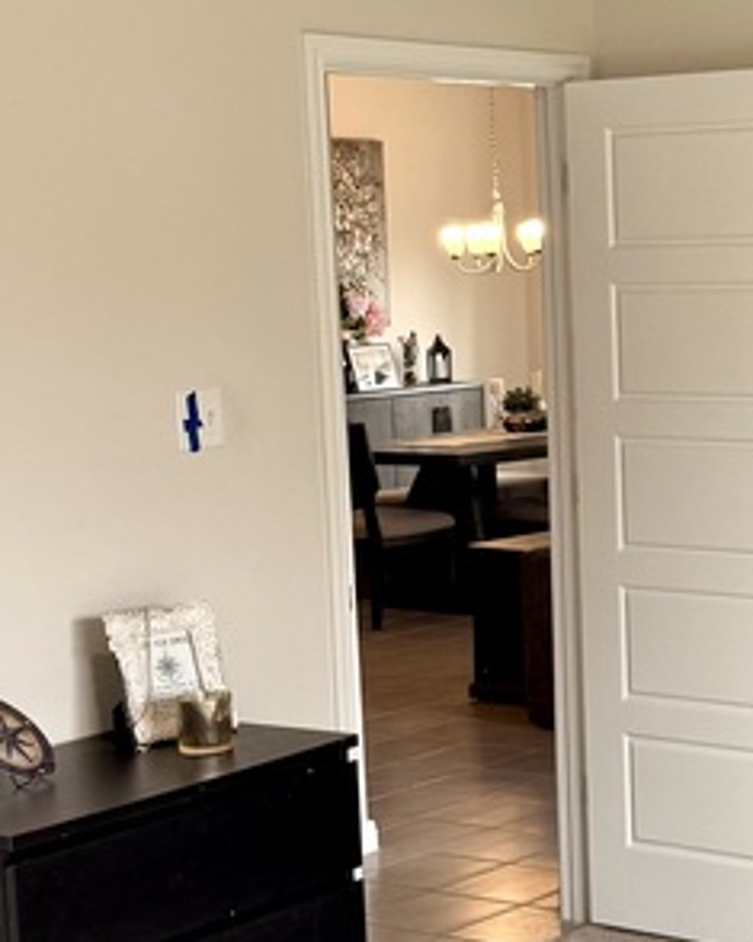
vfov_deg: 22.2
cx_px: 791
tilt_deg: -6.8
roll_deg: +1.5
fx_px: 2397
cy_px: 503
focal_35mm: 86
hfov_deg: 17.4
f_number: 1.78
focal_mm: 6.76
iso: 100
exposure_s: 1/139
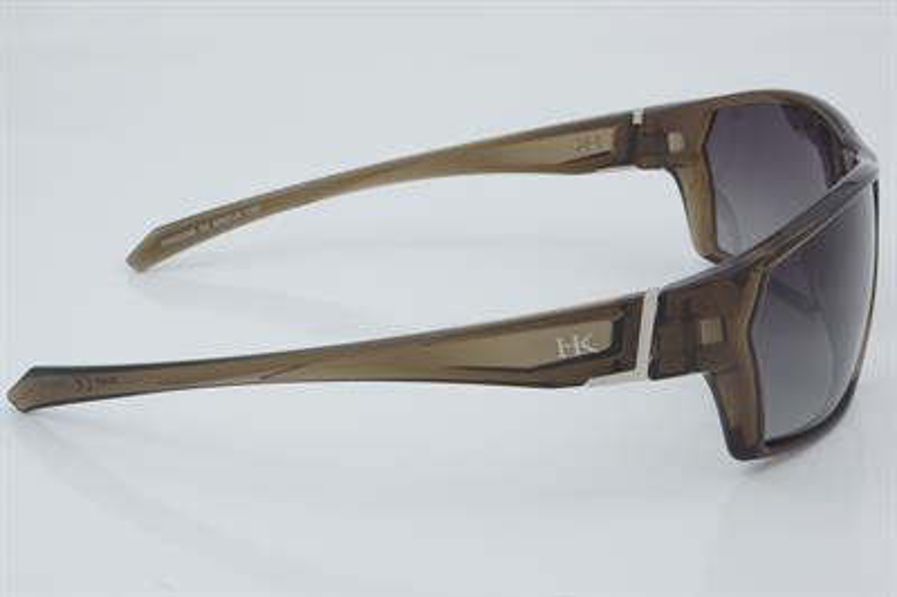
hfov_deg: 27.0
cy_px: 298
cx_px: 448
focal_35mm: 75
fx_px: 1867
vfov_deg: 18.2
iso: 100
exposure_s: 1/4
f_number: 32
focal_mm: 50
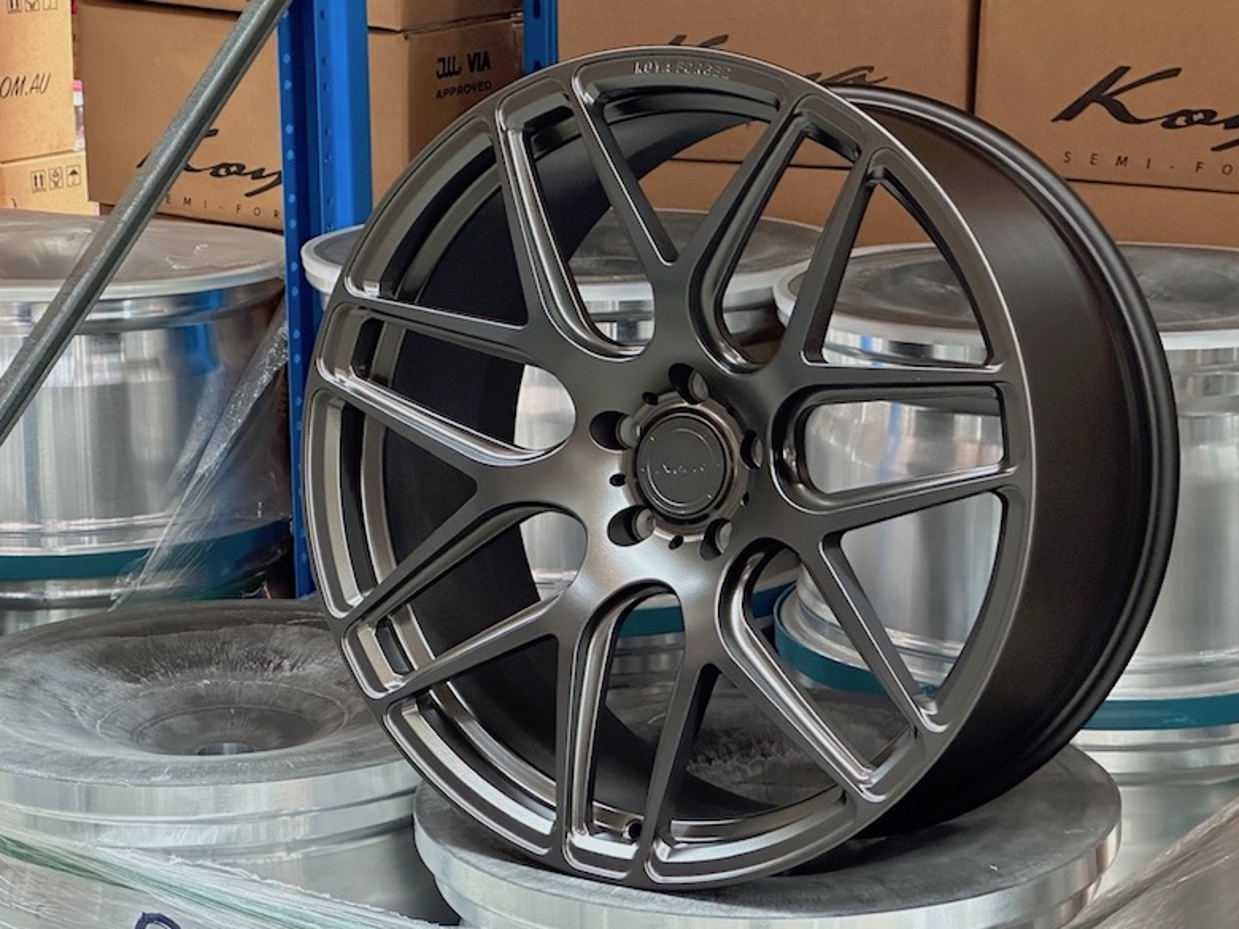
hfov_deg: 24.7
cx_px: 615
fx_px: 2828
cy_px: 467
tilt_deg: -12.4
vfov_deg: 18.7
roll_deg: -0.3
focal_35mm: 79
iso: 1000
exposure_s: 1/41
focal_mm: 9
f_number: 2.8
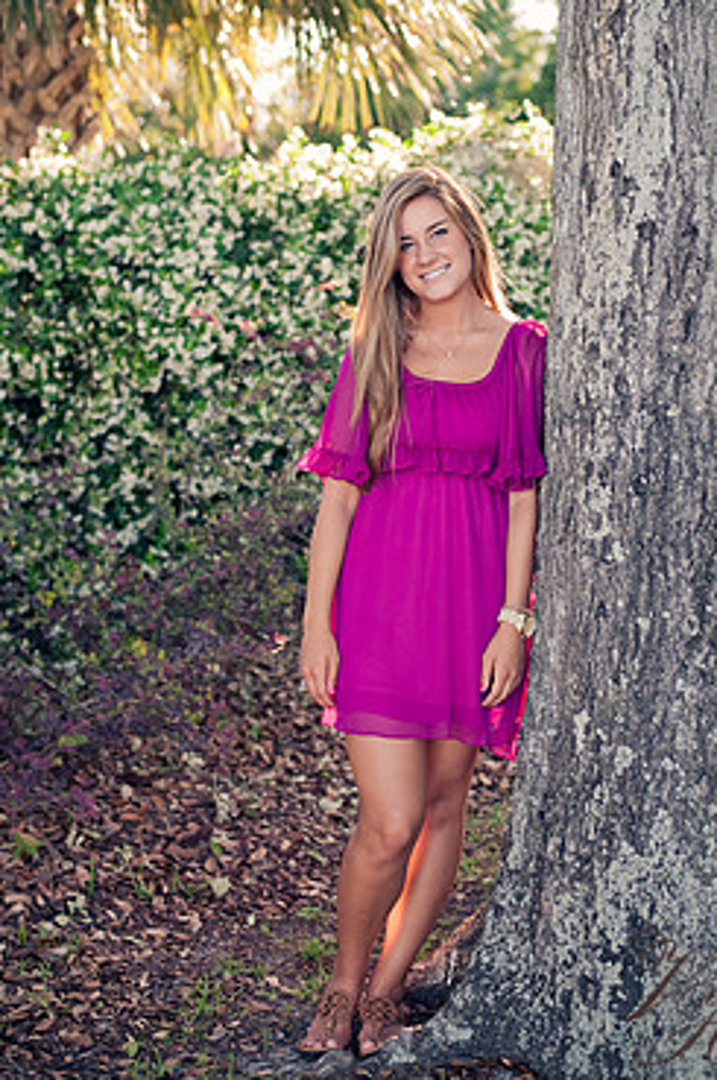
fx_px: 1827
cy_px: 465
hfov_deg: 22.2
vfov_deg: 32.9
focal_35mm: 61
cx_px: 379
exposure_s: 1/160
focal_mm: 50
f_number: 3.2
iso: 250
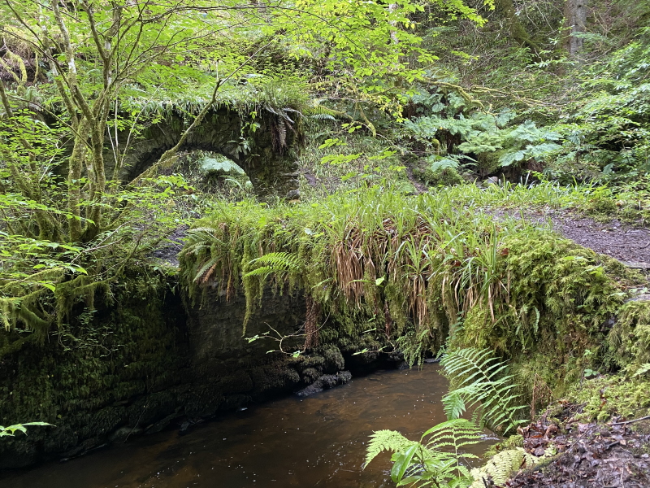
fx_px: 488
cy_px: 244
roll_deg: +3.2
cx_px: 325
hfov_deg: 67.3
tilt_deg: -2.3
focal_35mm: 26
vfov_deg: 53.1
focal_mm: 4.25
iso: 250
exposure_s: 1/60
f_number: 1.8
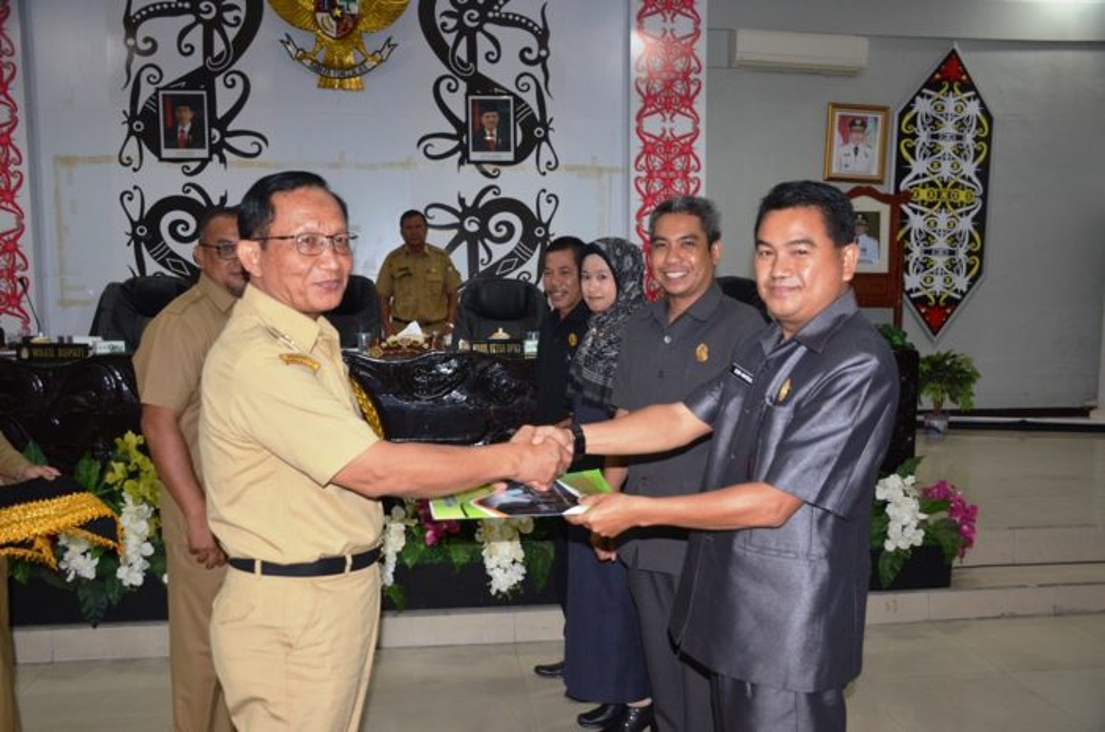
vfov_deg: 39.8
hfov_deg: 57.3
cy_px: 366
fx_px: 1011
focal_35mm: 33
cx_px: 552
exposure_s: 1/60
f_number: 3.5
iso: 800
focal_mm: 22
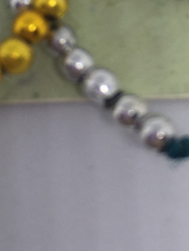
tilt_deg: -70.9
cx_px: 94
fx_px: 648
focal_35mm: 89
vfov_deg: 20.4
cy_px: -60
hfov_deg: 16.6
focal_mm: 4.15
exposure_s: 1/100
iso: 32
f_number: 2.2
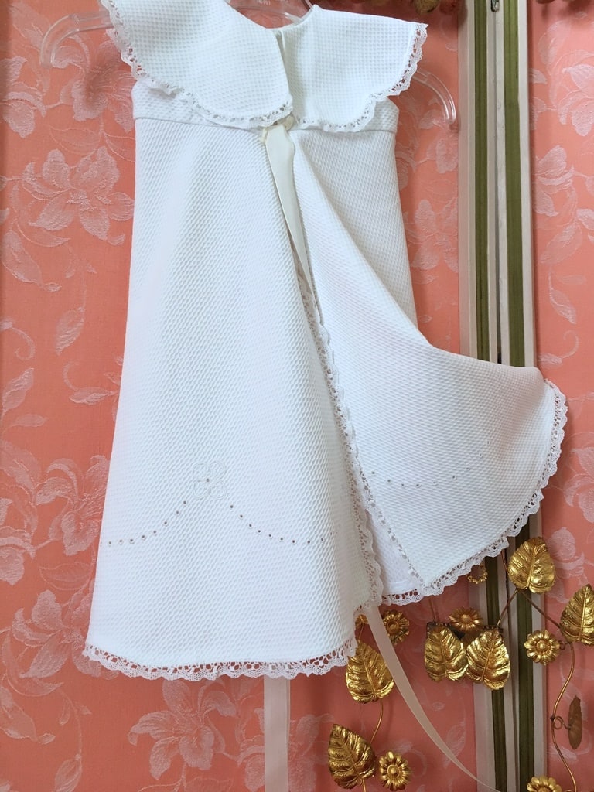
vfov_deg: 61.7
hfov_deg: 48.2
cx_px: 297
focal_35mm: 29
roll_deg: -1.1
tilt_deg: +4.7
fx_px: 664
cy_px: 396
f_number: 2.2
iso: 125
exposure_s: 1/33
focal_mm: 4.15
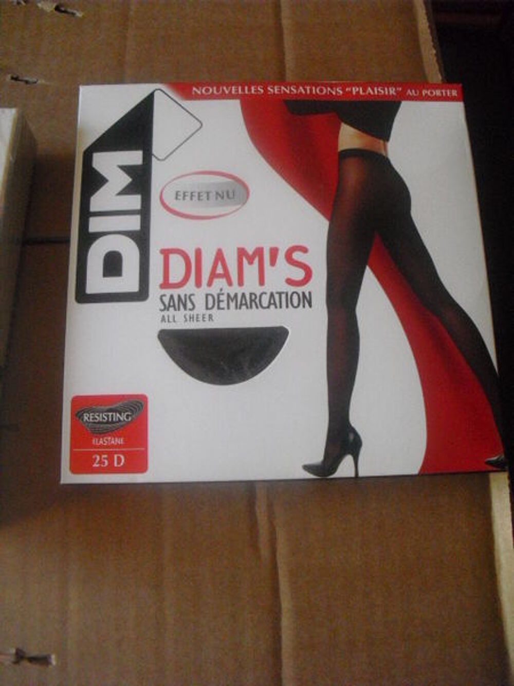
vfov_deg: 51.4
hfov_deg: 39.7
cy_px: 343
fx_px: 713
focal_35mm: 36
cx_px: 257
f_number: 3.1
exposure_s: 1/80
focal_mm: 6.3
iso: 800
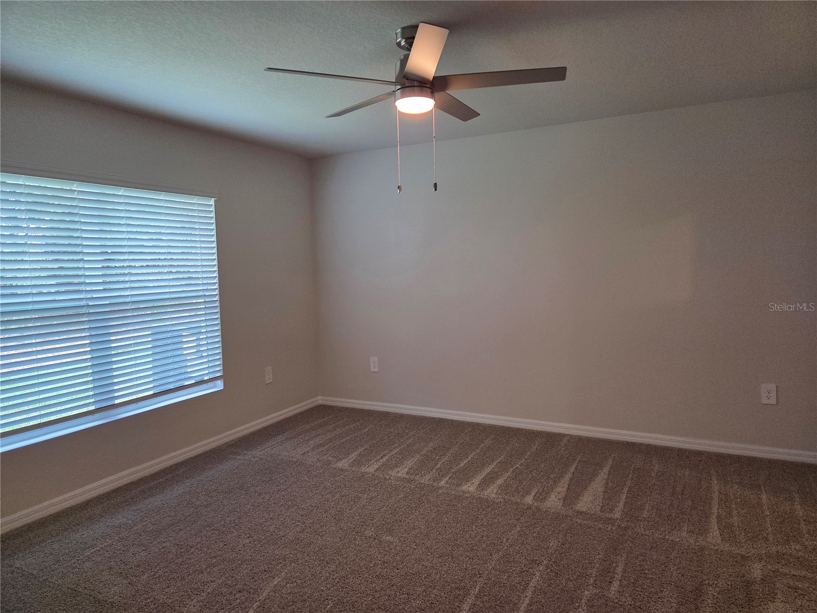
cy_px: 306
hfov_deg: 73.9
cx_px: 408
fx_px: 543
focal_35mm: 23
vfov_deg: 58.9
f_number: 1.8
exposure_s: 1/120
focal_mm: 5.4
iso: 160
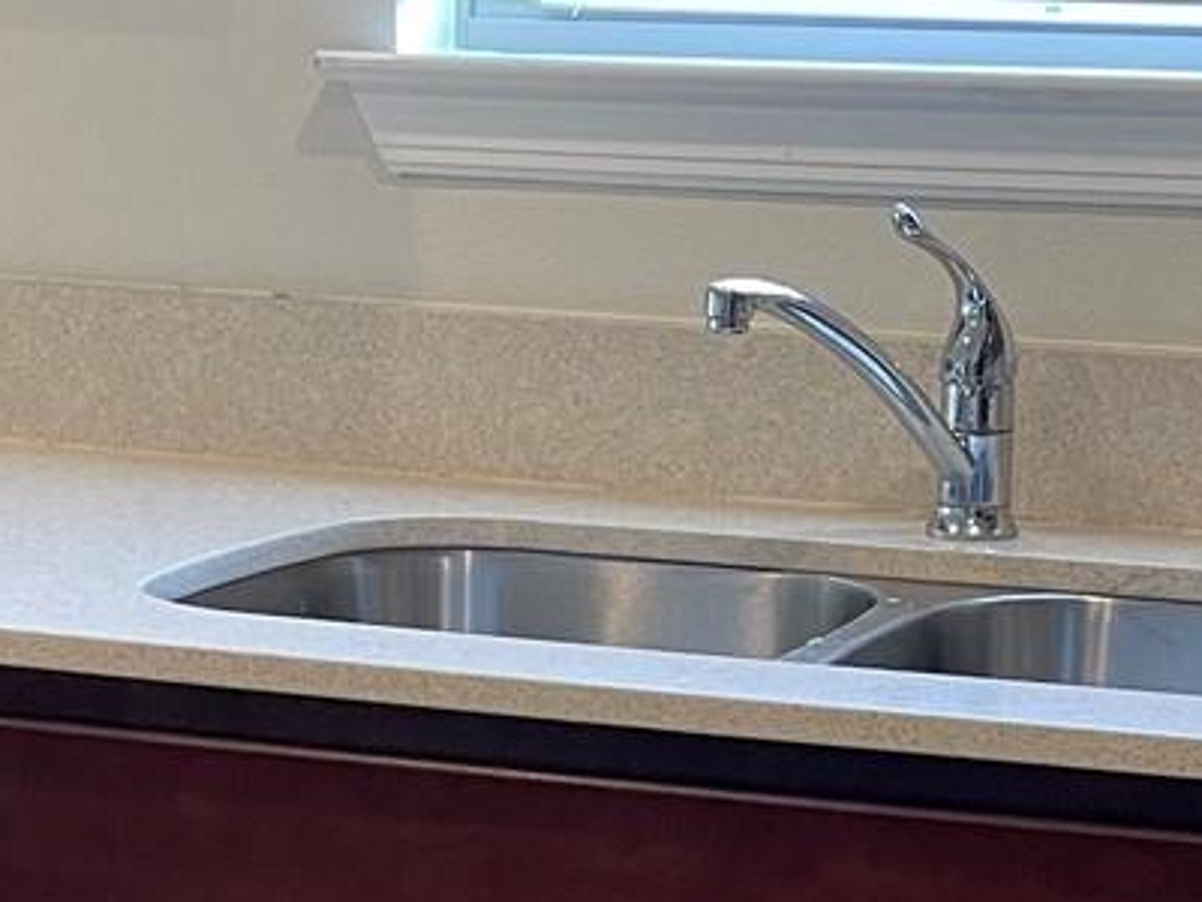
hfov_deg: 18.9
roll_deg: -0.9
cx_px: 709
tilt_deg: -17.1
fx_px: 3611
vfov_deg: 13.9
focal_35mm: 104
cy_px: 1007
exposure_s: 1/60
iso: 160
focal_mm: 5.1
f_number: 1.6
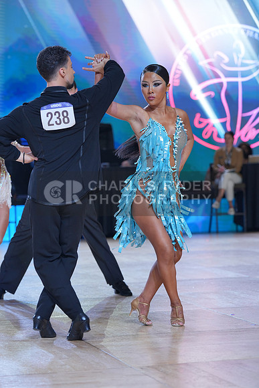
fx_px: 1251
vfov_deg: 17.6
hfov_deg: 11.8
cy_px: 194
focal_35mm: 116
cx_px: 130
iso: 640
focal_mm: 116
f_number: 4
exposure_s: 1/400
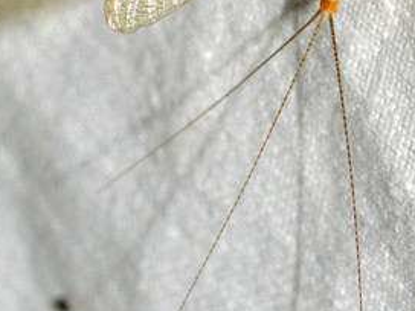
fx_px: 4064
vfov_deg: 4.4
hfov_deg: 5.8
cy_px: -38
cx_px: 241
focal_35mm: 339
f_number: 22
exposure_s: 1/200
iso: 100
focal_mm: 100
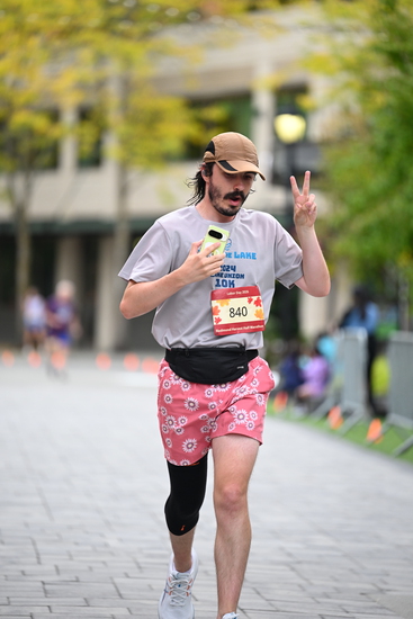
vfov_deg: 10.5
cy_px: 310
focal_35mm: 195
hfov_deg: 7.0
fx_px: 3353
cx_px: 206
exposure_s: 1/2000
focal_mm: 195
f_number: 2.8
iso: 800
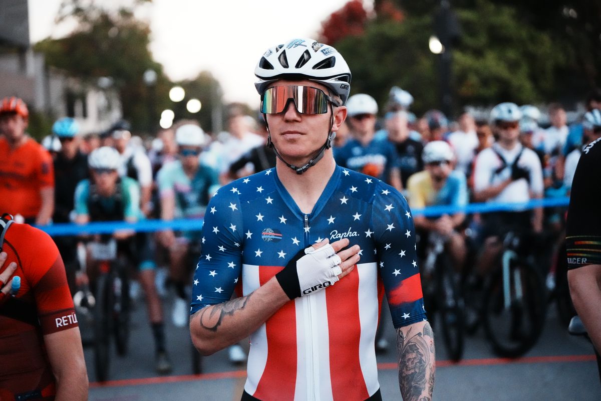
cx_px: 300
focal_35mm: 70
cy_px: 200
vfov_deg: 19.5
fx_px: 1169
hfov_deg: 28.8
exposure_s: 1/2500
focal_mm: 70
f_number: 2.8
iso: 12800
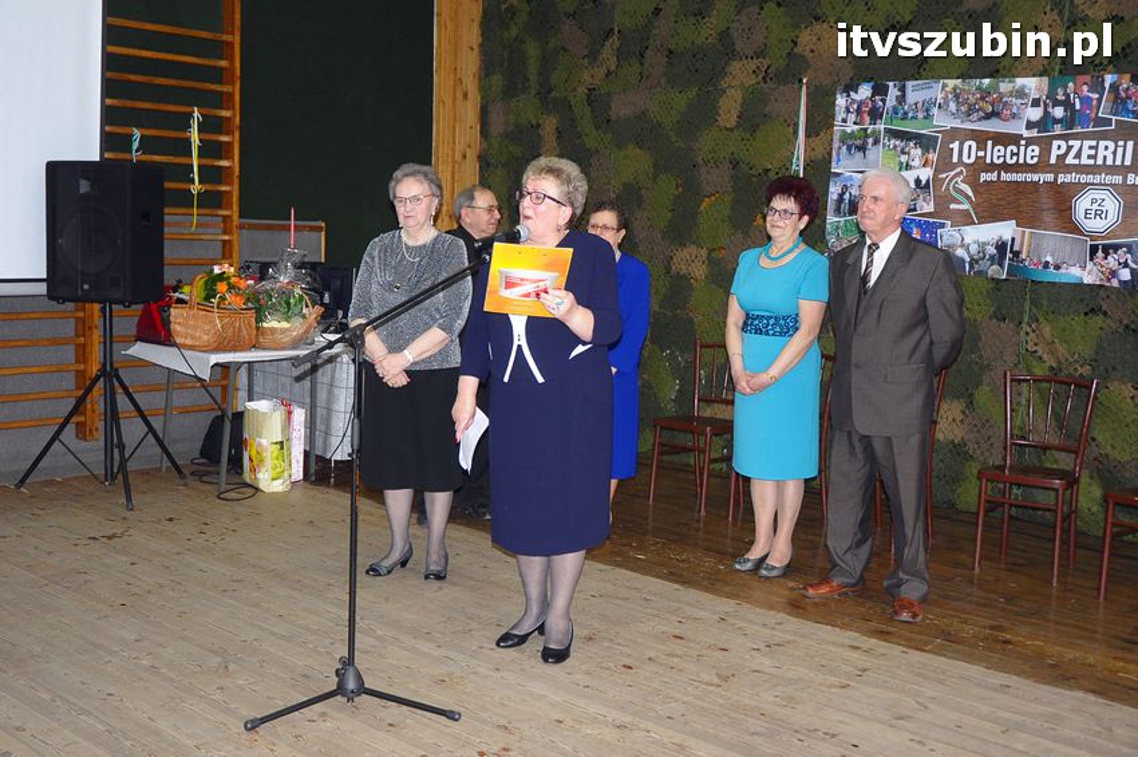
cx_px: 569
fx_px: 1279
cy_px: 378
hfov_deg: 48.0
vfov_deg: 32.9
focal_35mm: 40
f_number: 3.8
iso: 640
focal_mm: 27
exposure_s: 1/60
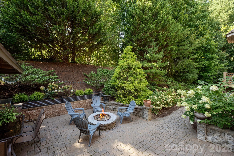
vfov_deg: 81.2
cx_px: 117
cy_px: 78
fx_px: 91
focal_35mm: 14
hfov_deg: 104.3
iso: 320
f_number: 7.1
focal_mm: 14
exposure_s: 1/80
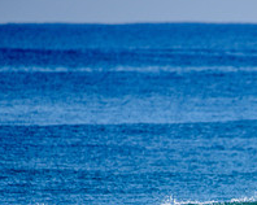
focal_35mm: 1376
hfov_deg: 1.4
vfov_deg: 1.1
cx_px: 318
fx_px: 10456
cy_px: 242
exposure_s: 1/1600
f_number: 5.6
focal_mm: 500
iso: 180
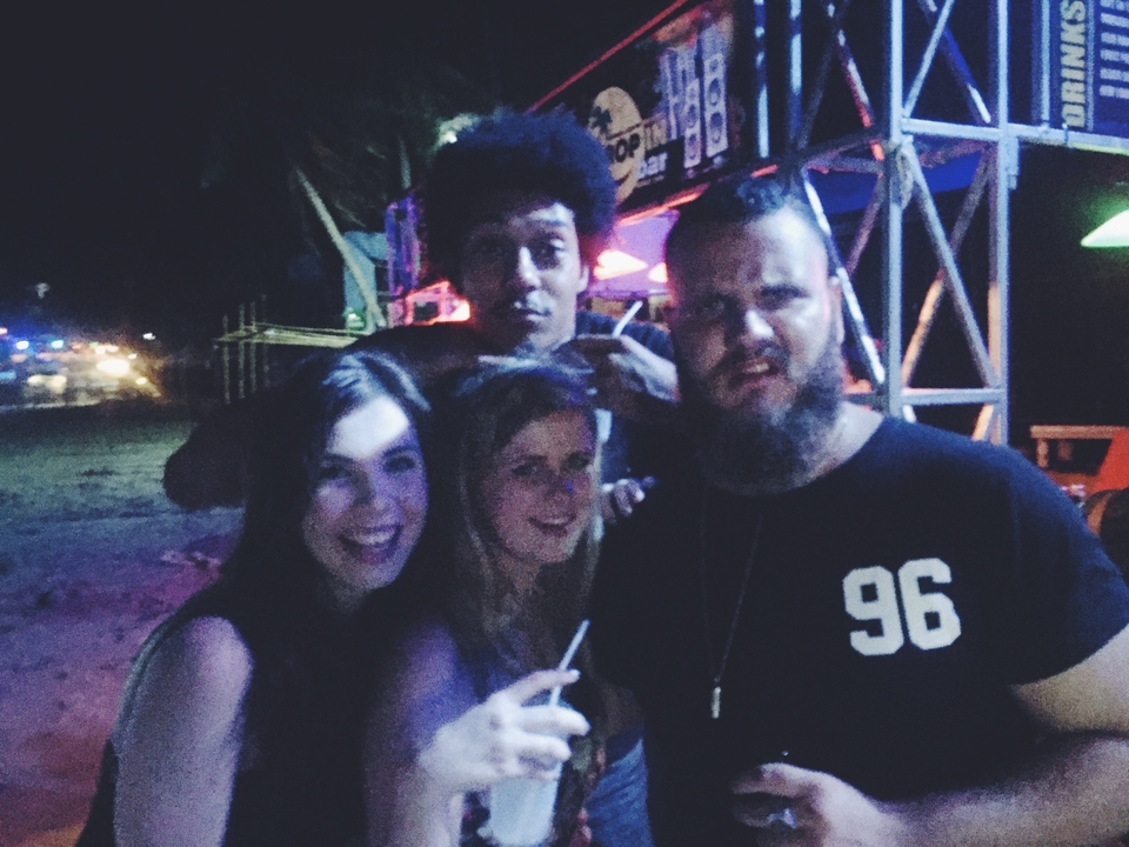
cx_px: 564
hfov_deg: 61.7
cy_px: 424
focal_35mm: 29
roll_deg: -0.8
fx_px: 946
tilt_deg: -2.4
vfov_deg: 48.2
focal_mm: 4.15
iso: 2000
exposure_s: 1/17
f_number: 2.2
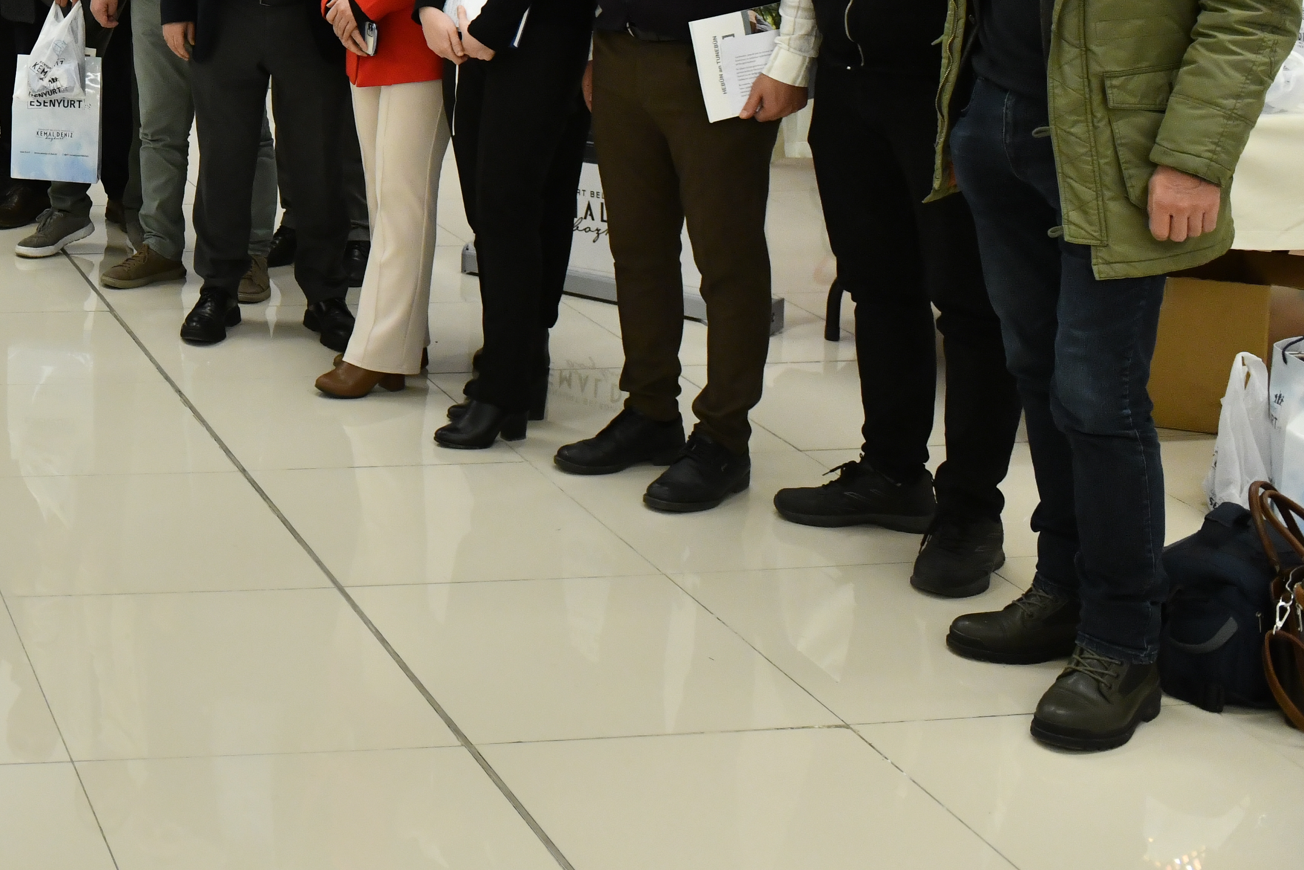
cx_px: -239
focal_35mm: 58
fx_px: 2101
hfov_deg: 29.8
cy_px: -129
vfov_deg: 21.9
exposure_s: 1/100
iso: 1600
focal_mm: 24
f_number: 5
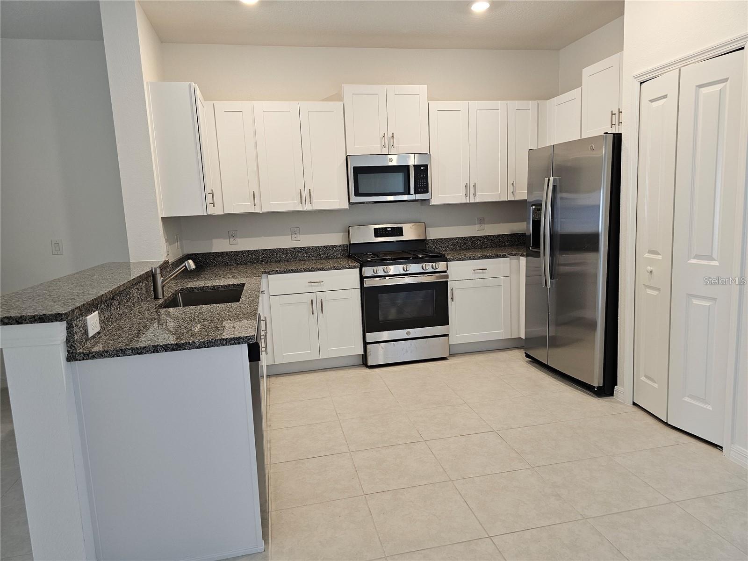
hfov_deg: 73.9
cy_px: 280
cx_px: 374
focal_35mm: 23
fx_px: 497
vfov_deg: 58.9
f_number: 1.7
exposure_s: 1/120
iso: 200
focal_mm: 6.3
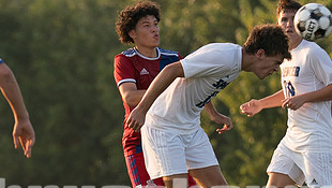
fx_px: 6141
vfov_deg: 1.7
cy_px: 144
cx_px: 164
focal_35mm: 697
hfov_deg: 3.1
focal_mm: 150
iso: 250
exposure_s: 1/1250
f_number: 2.8
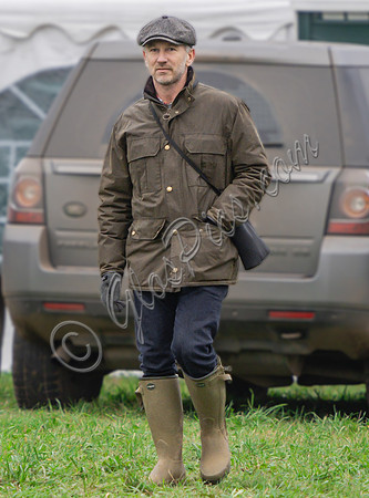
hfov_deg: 2.0
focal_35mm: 752
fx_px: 10783
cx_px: 136
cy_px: 429
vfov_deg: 2.6
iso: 640
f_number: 2.8
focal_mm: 185
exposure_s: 1/640
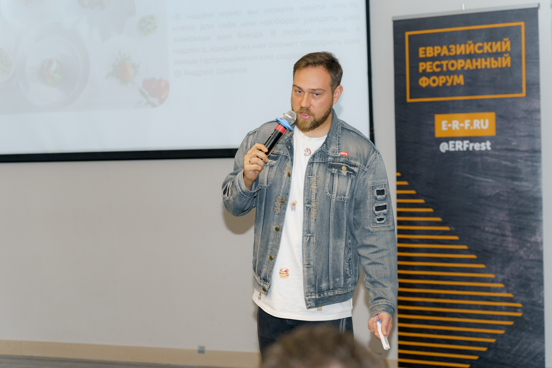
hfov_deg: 27.7
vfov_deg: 18.7
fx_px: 1119
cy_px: 184
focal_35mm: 73
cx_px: 276
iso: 400
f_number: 3.5
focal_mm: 73
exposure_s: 1/125
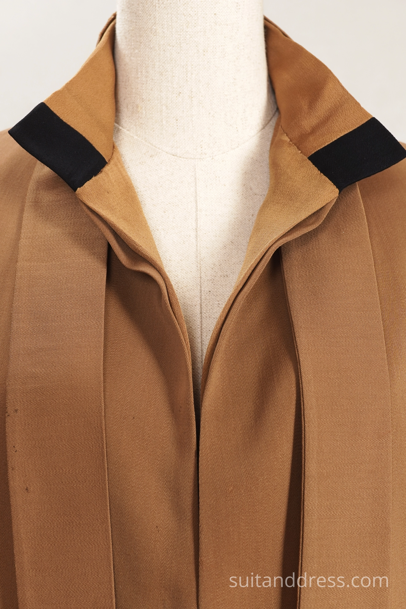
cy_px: 304
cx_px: 203
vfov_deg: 41.1
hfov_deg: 28.1
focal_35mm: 48
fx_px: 812
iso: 320
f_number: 6.3
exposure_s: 1/25
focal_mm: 32
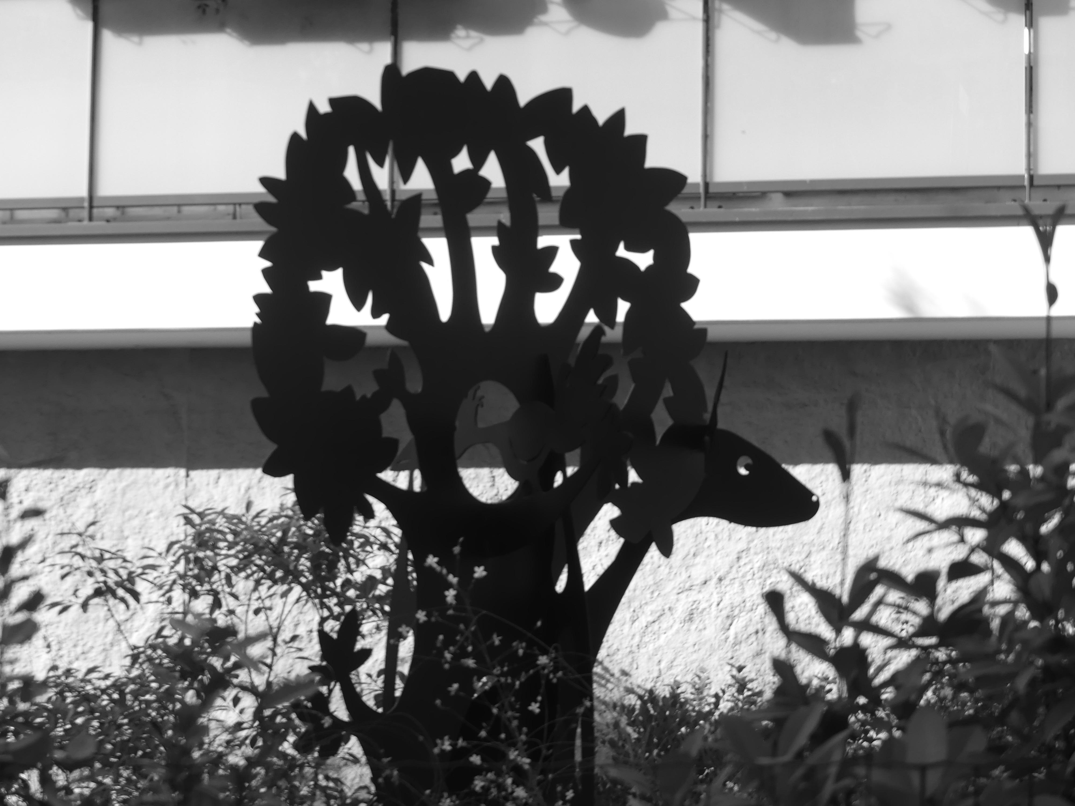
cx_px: 538
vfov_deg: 12.0
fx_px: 3851
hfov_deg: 15.9
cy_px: 403
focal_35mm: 124
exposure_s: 1/640
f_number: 3.2
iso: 100
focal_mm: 22.2
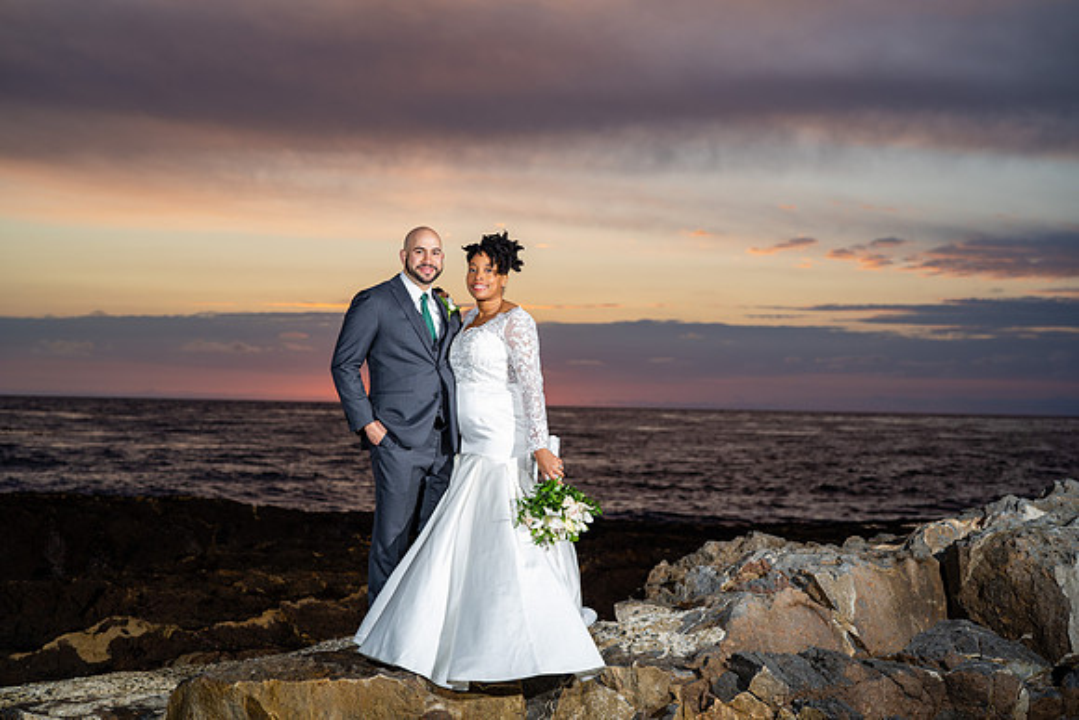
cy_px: 360
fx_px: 1499
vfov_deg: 27.0
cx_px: 540
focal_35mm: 50
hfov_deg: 39.6
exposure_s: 1/250
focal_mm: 50
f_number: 2.8
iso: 50
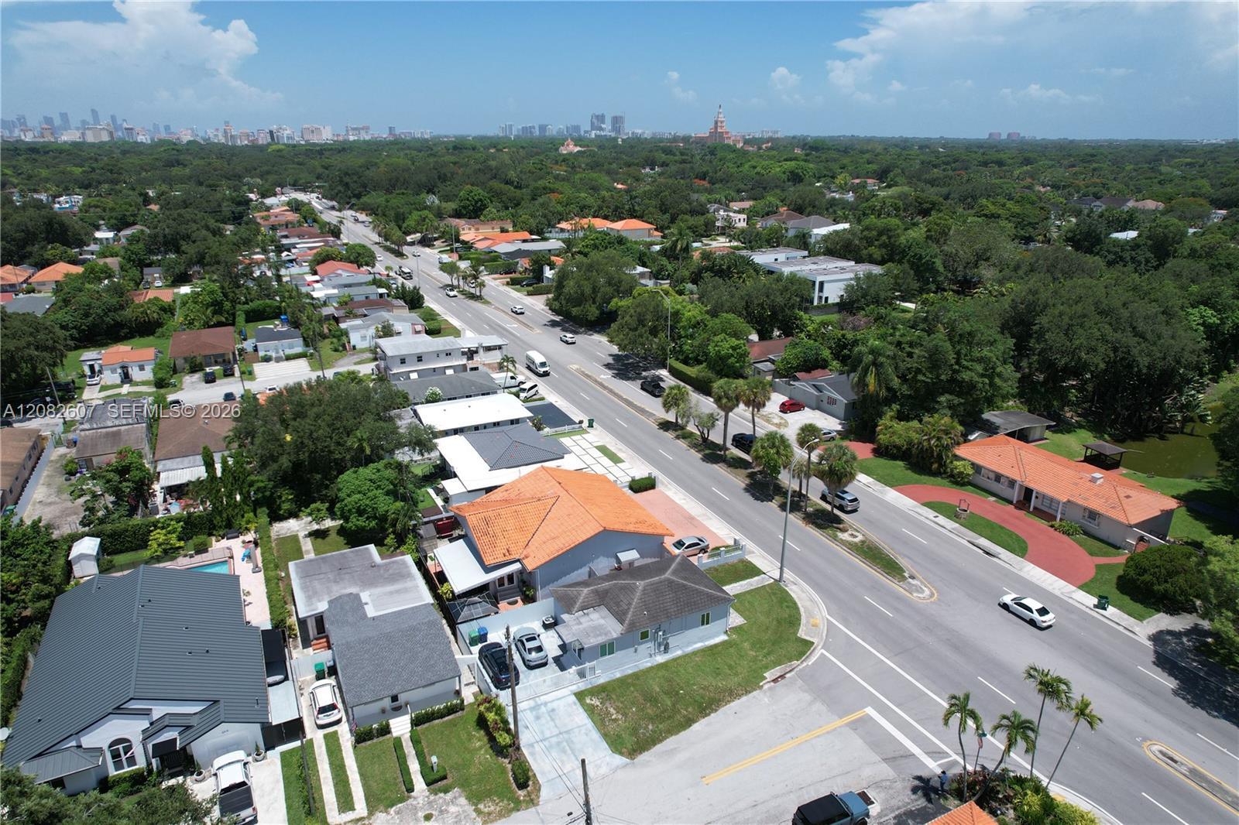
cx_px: 620
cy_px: 412
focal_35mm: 22
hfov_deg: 78.6
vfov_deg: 57.2
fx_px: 757
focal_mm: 8.38
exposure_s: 1/2500
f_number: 2.8
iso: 110
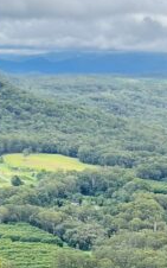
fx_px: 911
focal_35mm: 125
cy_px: 364
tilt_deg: -18.5
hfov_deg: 10.4
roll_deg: -1.0
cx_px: 134
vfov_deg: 15.7
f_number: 1.6
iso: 50
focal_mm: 5.1
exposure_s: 1/1266
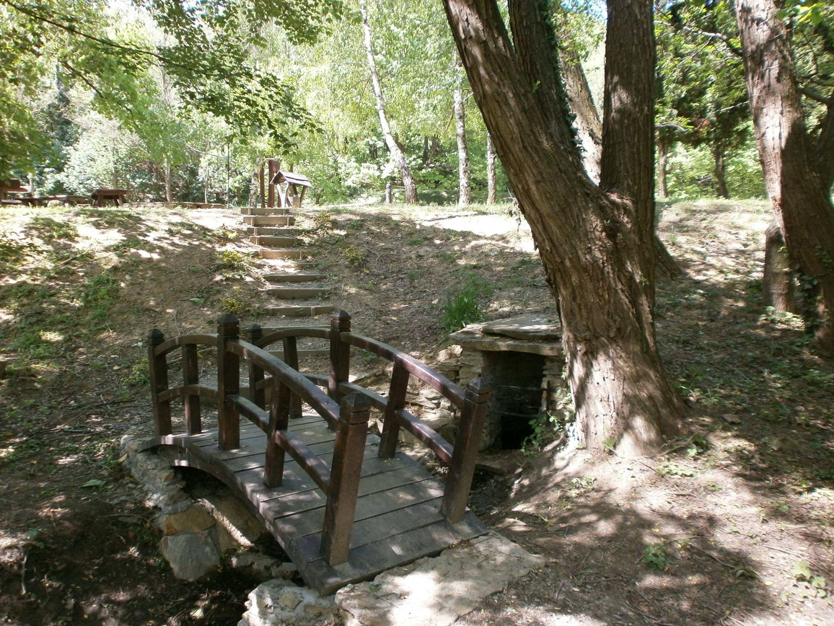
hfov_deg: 65.3
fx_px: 651
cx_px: 417
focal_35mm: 27
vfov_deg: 51.4
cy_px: 313
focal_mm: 4.8
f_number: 2.9
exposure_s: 1/100
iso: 100
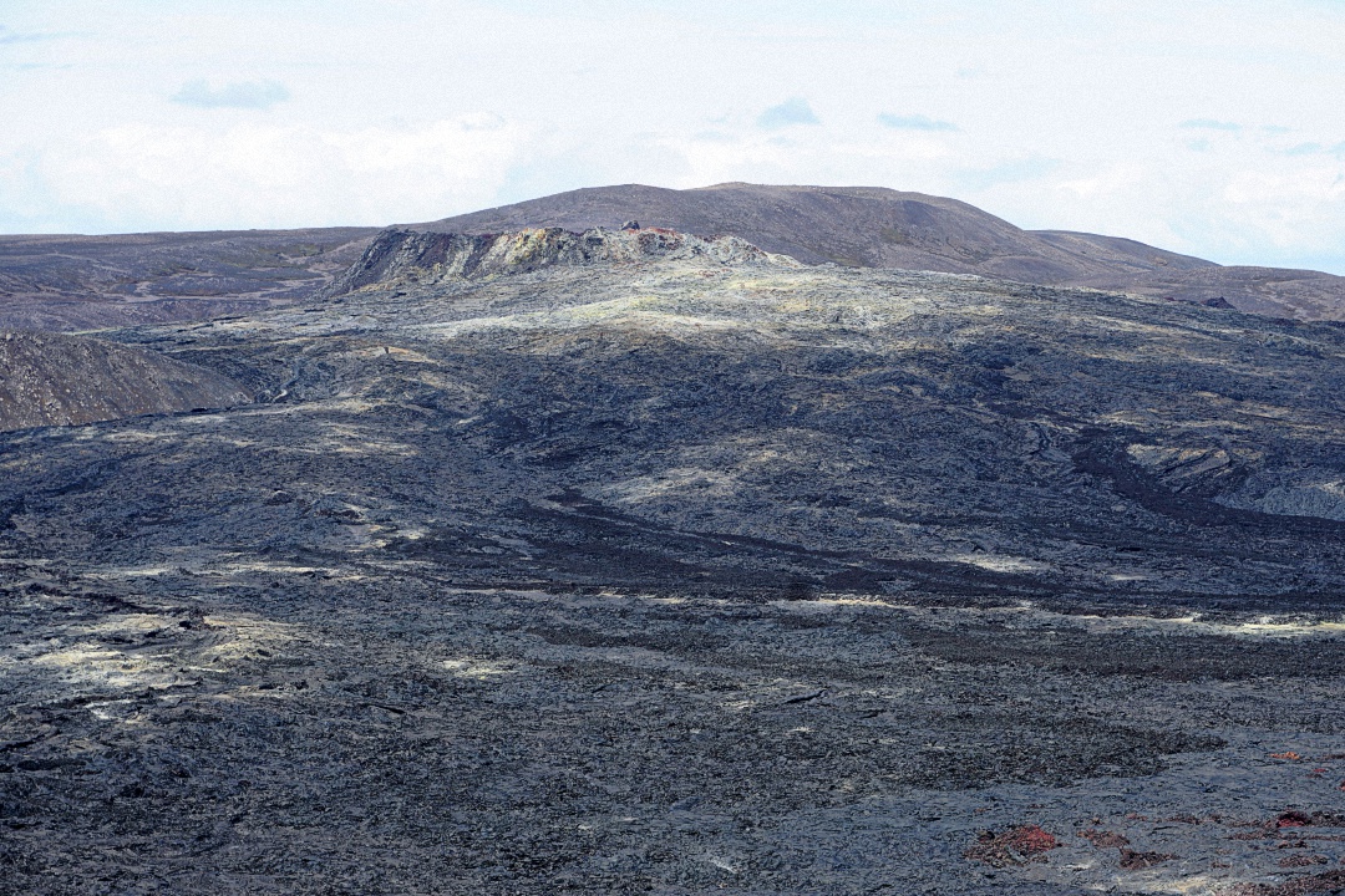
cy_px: 448
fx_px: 3923
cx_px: 672
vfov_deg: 13.0
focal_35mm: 105
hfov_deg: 19.5
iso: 100
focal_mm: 70
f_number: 8
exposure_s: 1/160
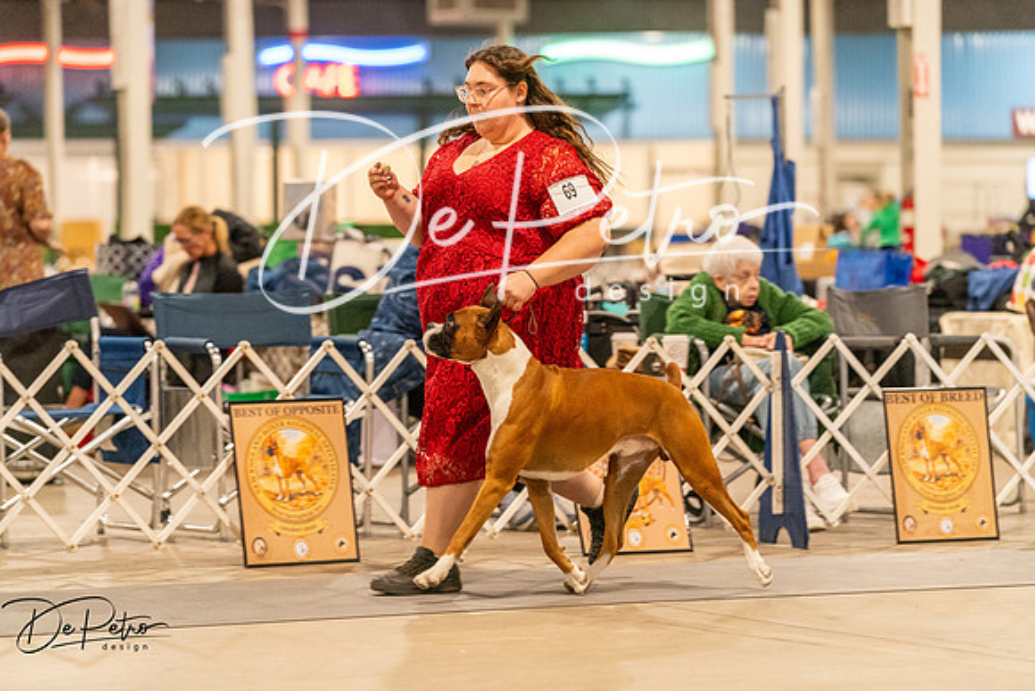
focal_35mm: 154
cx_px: 518
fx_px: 4428
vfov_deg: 8.9
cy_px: 346
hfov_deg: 13.3
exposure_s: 1/250
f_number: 3.5
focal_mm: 154
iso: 6400
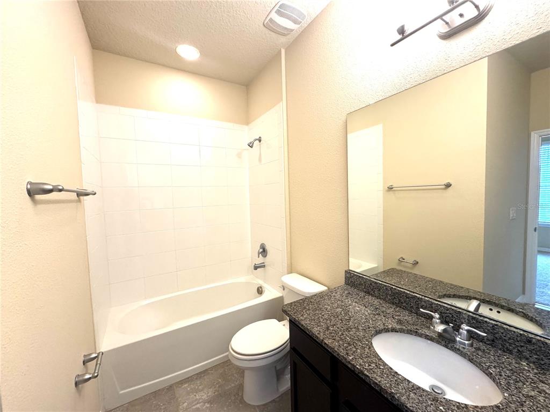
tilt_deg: -3.5
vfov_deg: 85.7
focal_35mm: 14
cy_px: 206
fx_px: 222
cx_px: 275
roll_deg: +1.7
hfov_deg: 102.1
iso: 320
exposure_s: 1/120
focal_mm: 2.22
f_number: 2.2
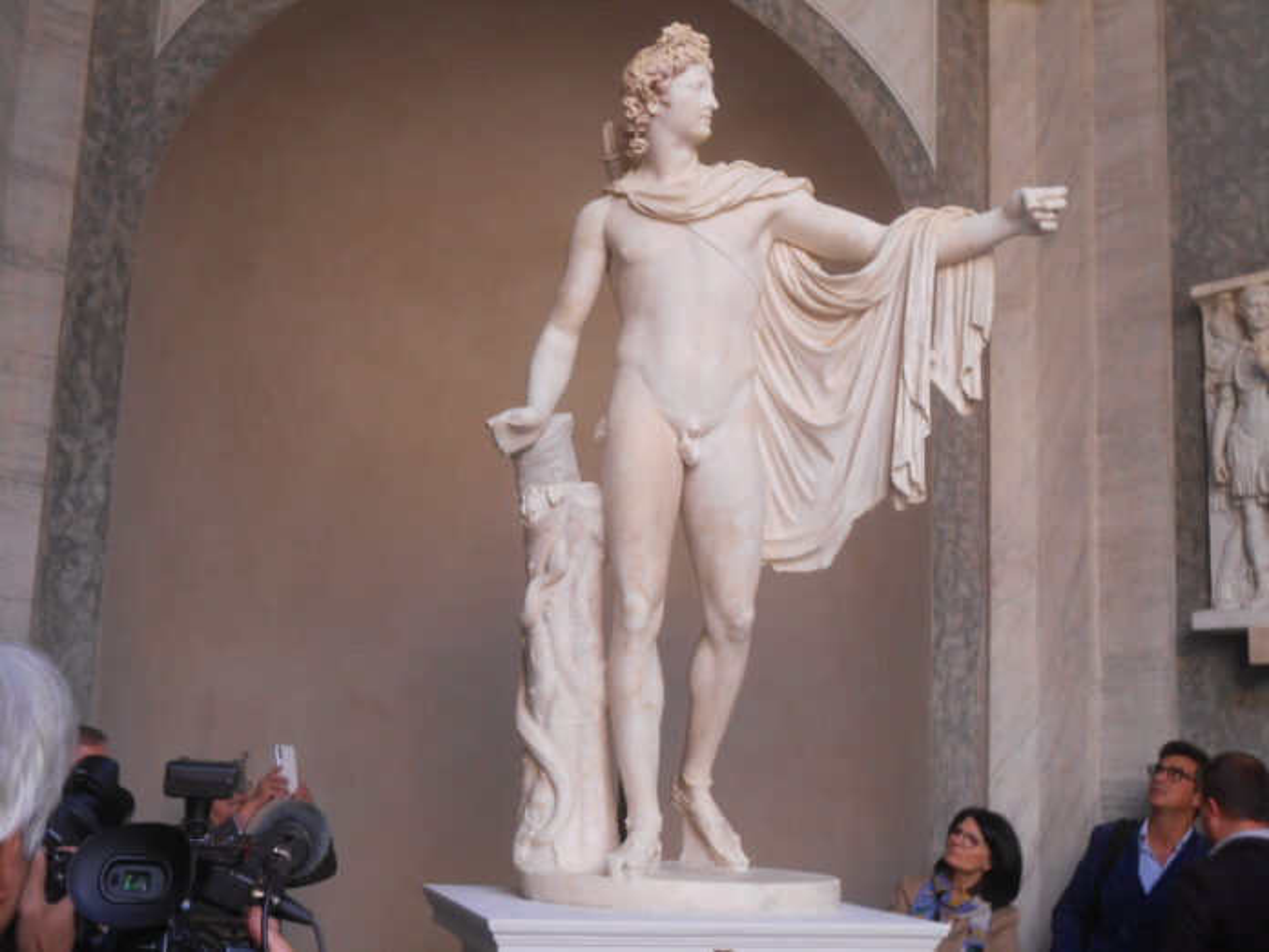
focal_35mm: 49
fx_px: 1796
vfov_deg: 29.7
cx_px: 634
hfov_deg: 38.9
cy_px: 476
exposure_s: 1/30
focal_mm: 8.8
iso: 125
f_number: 4.8
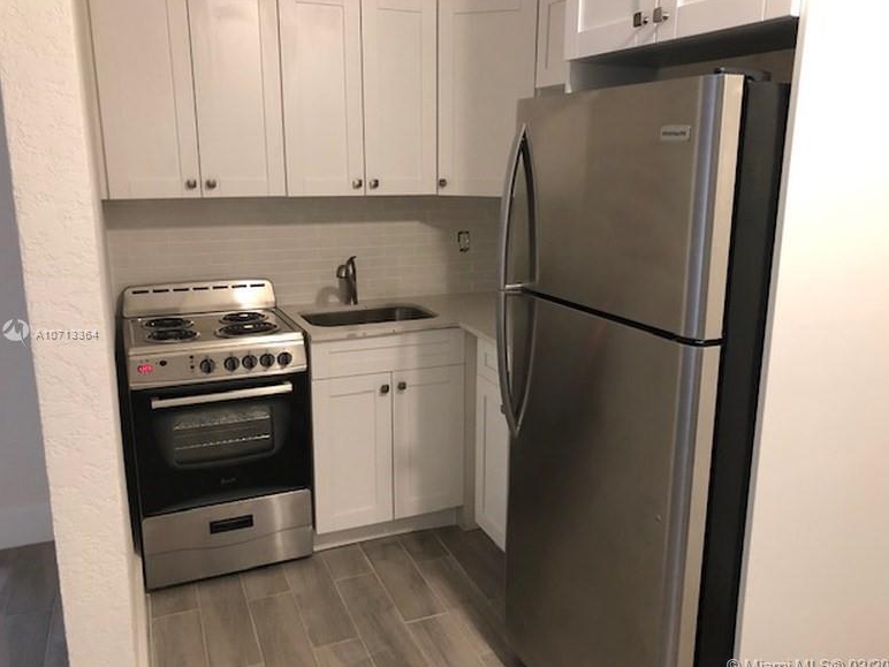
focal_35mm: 29
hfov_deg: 61.6
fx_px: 745
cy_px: 334
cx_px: 459
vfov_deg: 48.2
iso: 80
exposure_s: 1/15
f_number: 1.8
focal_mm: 4
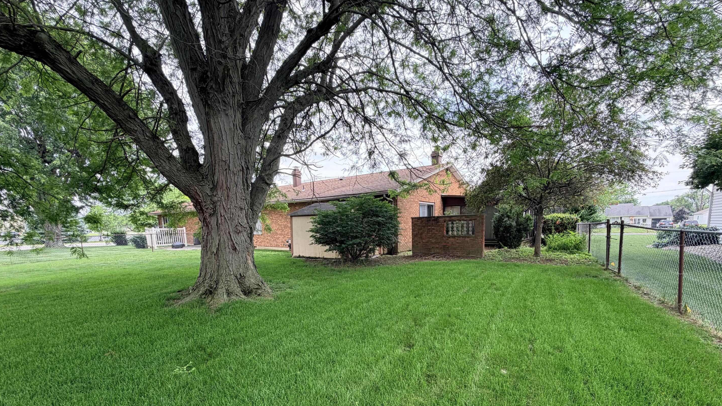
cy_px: 265
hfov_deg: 99.3
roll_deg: +1.2
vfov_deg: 65.6
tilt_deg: -6.6
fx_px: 306
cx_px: 377
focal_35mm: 16
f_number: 2.2
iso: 50
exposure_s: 1/264
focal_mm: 2.22
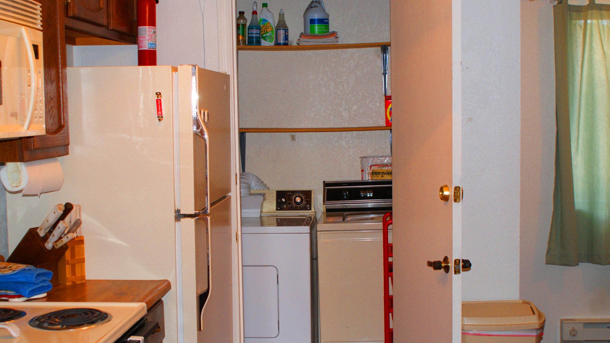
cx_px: 309
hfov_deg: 42.9
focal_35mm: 48
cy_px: 188
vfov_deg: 24.9
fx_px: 776
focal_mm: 30
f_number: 5
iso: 400
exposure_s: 1/60
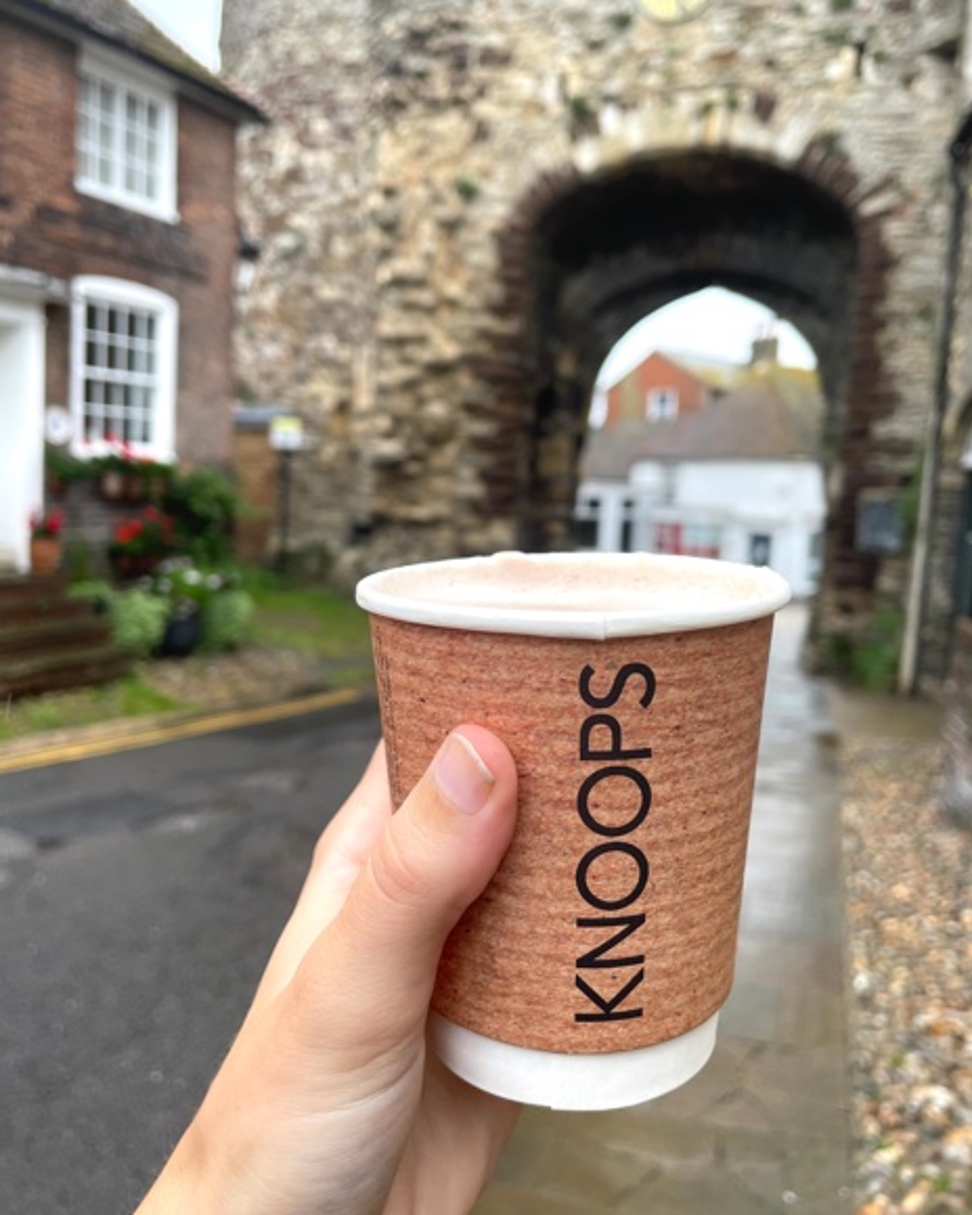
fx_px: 1007
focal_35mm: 28
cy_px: 582
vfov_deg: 62.2
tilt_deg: -4.3
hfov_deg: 51.5
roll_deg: -2.7
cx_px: 496
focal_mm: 4.2
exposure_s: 1/121
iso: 32
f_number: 1.6
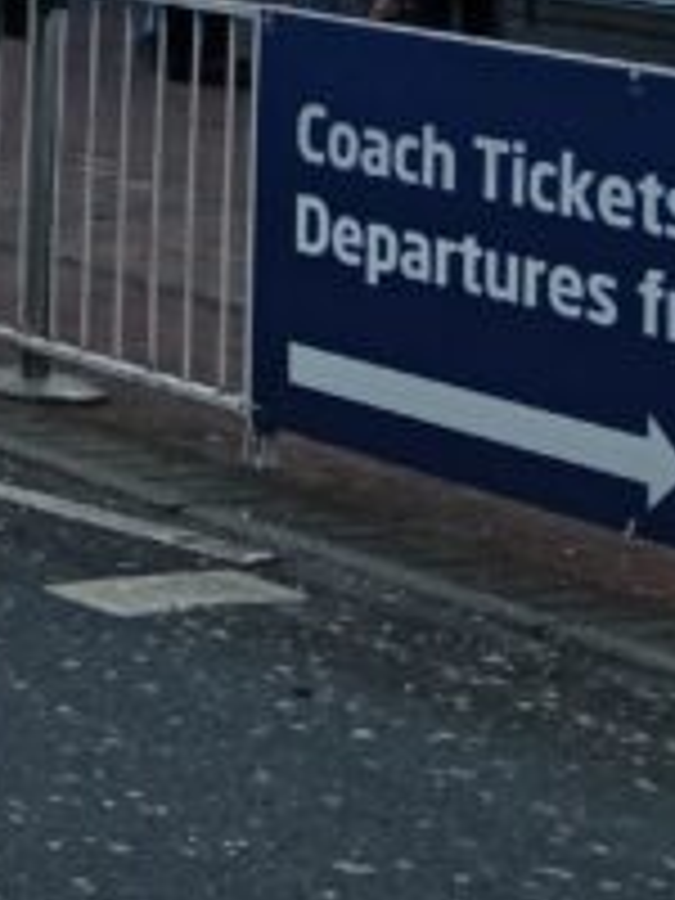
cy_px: -747
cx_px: -927
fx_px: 3588
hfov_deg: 9.6
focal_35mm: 138
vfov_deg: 12.9
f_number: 1.9
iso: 102
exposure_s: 1/1015
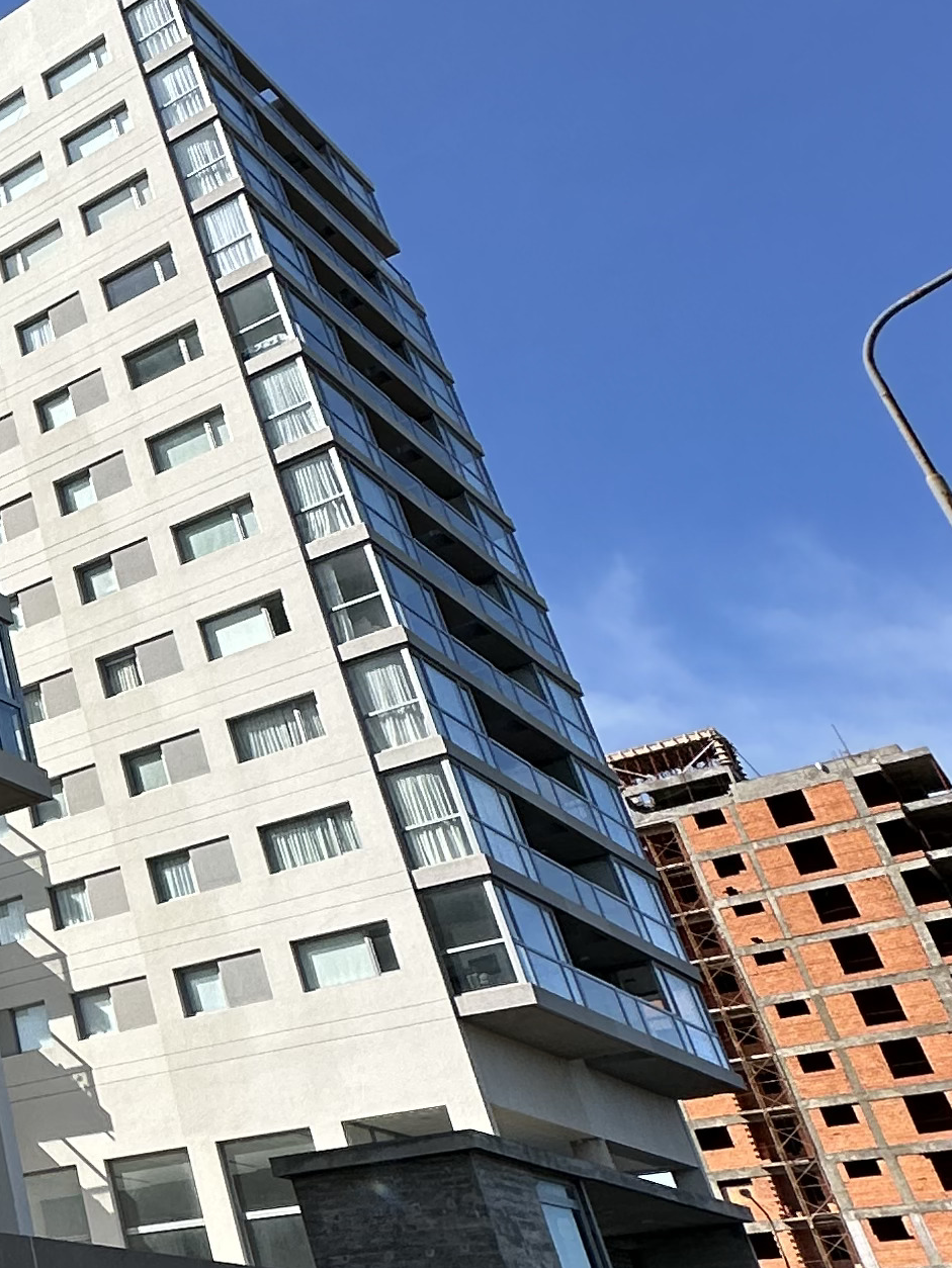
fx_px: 1650
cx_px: -559
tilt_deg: +31.5
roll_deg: +0.6
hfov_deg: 23.8
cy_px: 538
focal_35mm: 45
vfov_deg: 42.0
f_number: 2.2
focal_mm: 2.22
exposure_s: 1/1795
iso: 50
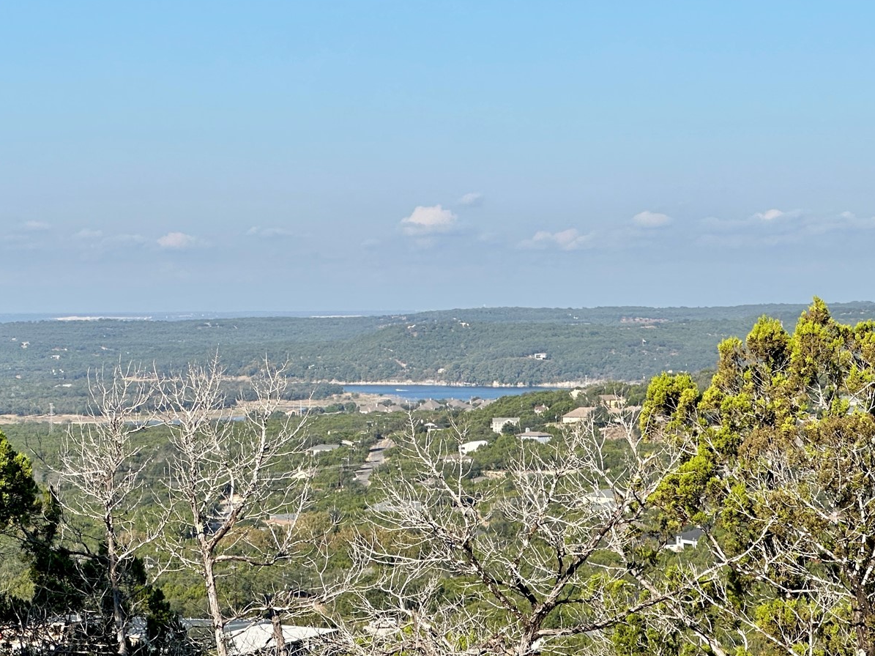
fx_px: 3336
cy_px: 341
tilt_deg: -2.5
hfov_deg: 14.9
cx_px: 250
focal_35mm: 132
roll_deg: +0.4
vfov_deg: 11.2
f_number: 2.8
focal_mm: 9
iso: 32
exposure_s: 1/881
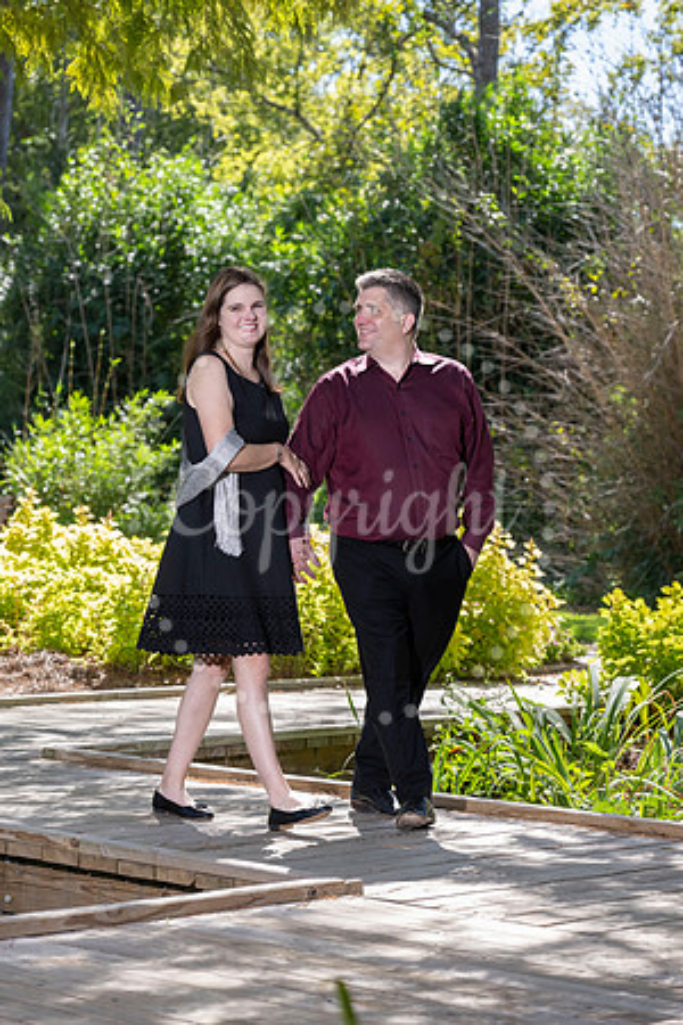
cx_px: 342
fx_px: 2874
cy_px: 512
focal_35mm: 101
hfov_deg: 13.6
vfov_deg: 20.2
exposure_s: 1/200
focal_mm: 101
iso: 500
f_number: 5.6
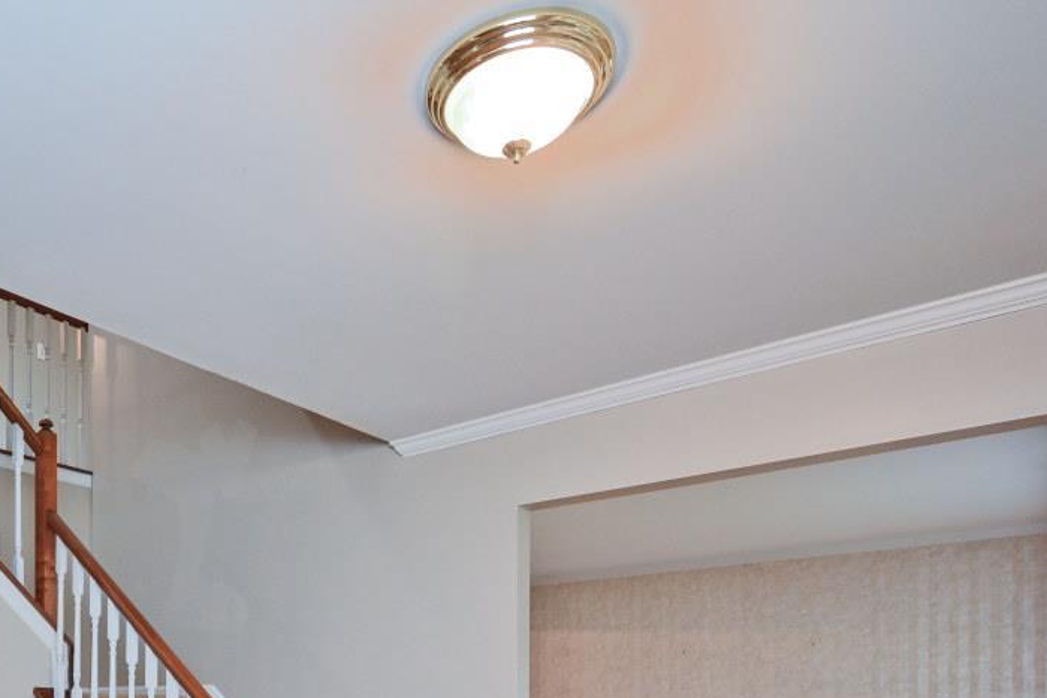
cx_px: 221
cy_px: 723
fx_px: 873
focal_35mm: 30
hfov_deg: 57.6
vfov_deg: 38.0
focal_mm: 14
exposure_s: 1/60
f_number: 4
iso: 900
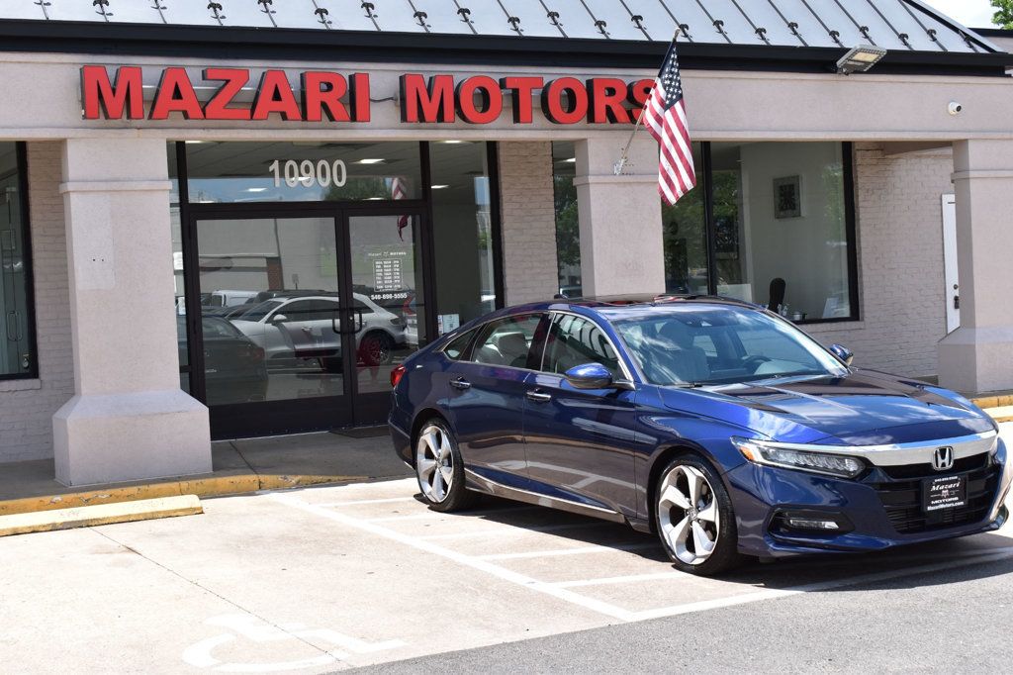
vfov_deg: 25.0
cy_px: 338
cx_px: 506
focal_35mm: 54
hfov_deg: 36.9
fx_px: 1519
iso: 400
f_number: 11
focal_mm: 36
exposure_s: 1/400
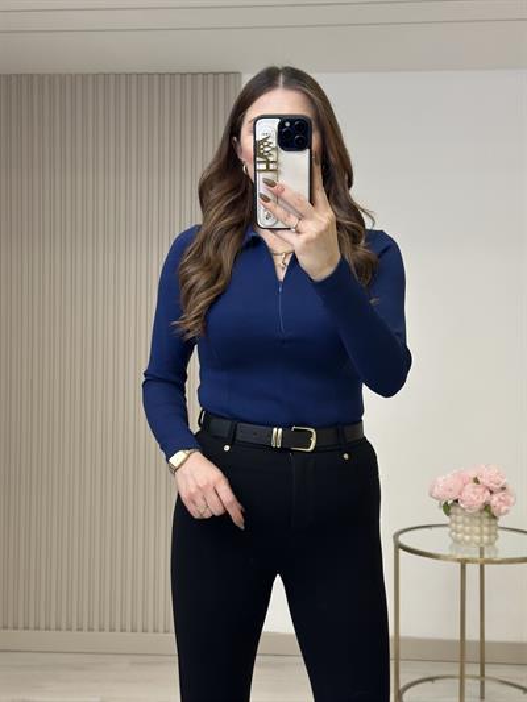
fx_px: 974
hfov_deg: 30.3
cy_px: 351
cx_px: 264
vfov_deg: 39.6
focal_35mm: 48
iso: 80
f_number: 1.78
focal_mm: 6.86
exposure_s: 1/241
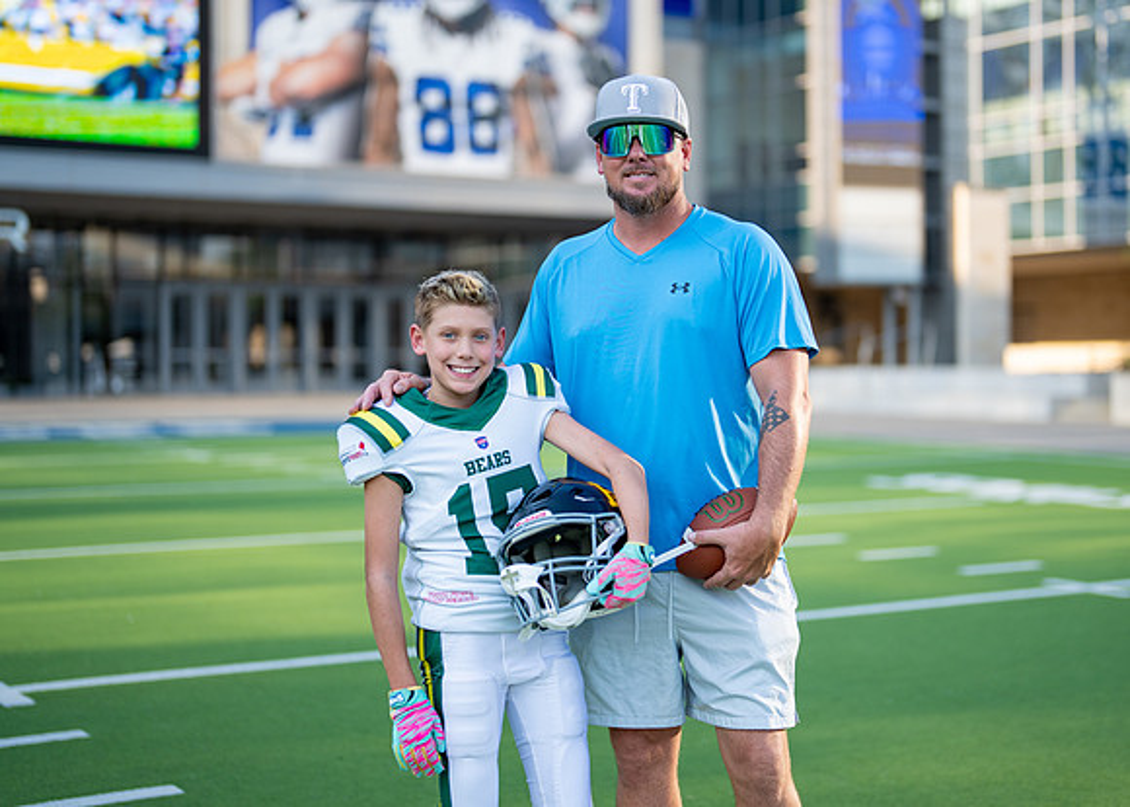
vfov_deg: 23.6
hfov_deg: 32.6
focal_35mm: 60
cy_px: 358
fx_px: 1929
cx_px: 636
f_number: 1.2
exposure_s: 1/2500
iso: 100
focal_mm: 50
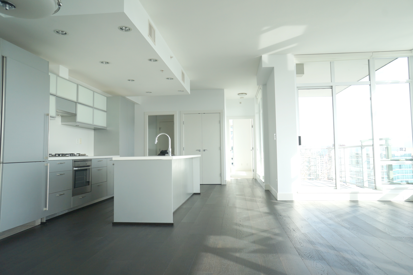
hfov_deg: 73.8
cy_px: 138
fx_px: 275
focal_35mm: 24
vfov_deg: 53.0
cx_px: 206
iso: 200
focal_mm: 16
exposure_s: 1/200
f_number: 7.1
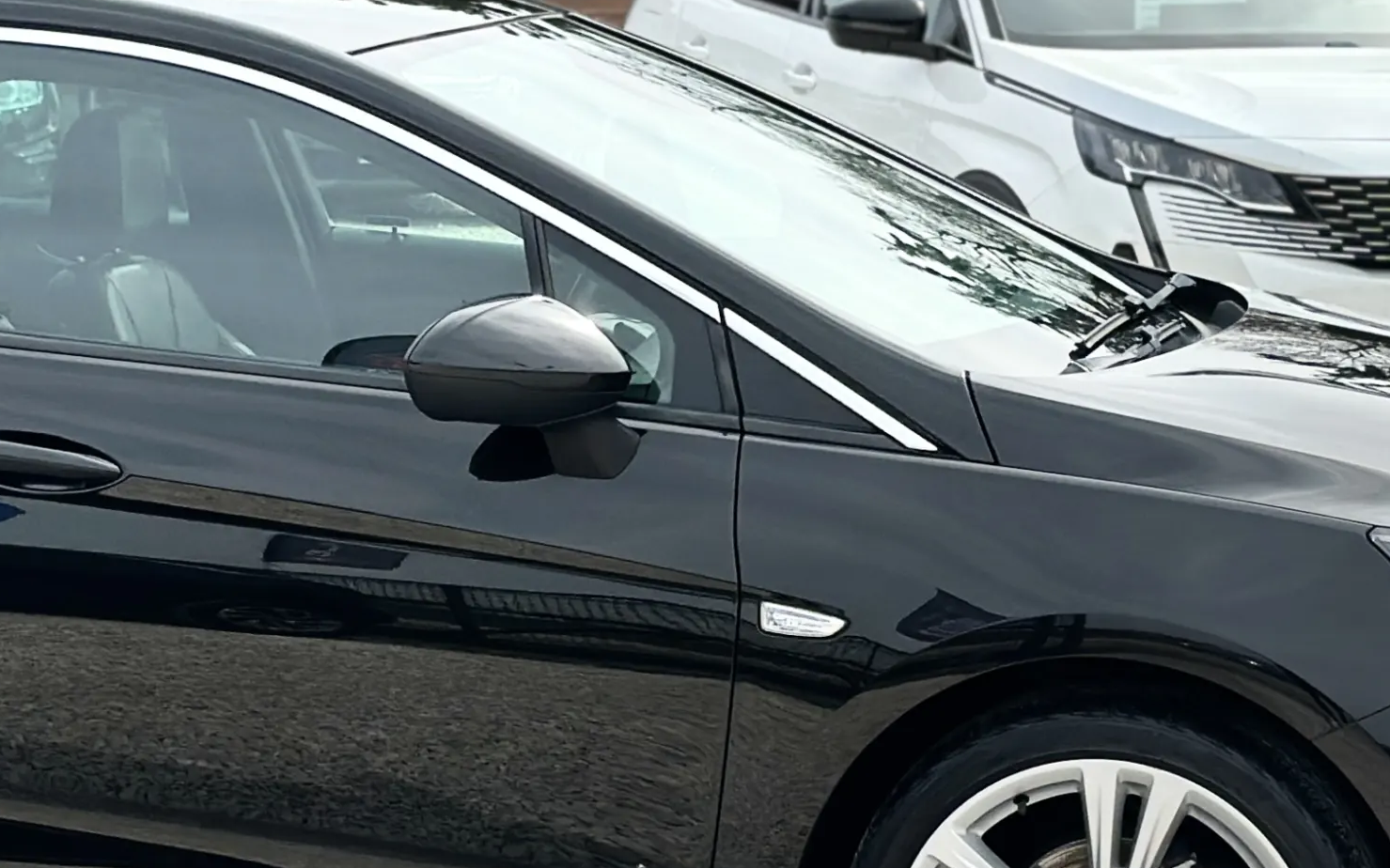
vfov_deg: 10.2
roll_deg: -0.5
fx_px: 4886
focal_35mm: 129
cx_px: 316
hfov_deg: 16.1
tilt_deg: -5.6
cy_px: 415
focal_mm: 6.86
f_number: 1.78
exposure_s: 1/2976
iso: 80
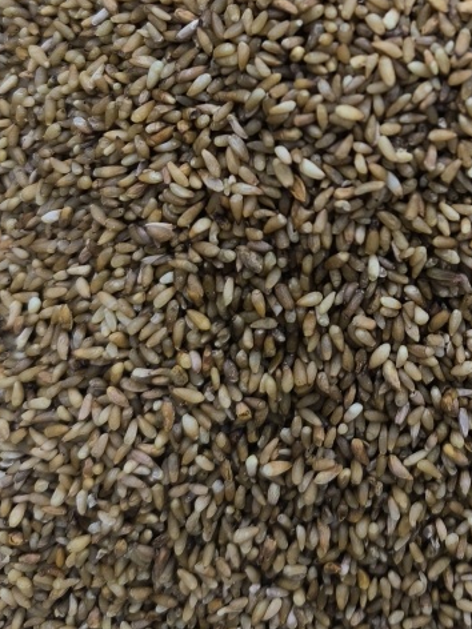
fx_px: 945
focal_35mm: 52
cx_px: 428
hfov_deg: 27.0
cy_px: 103
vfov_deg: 35.3
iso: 640
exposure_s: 1/50
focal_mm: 6.14
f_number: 1.65
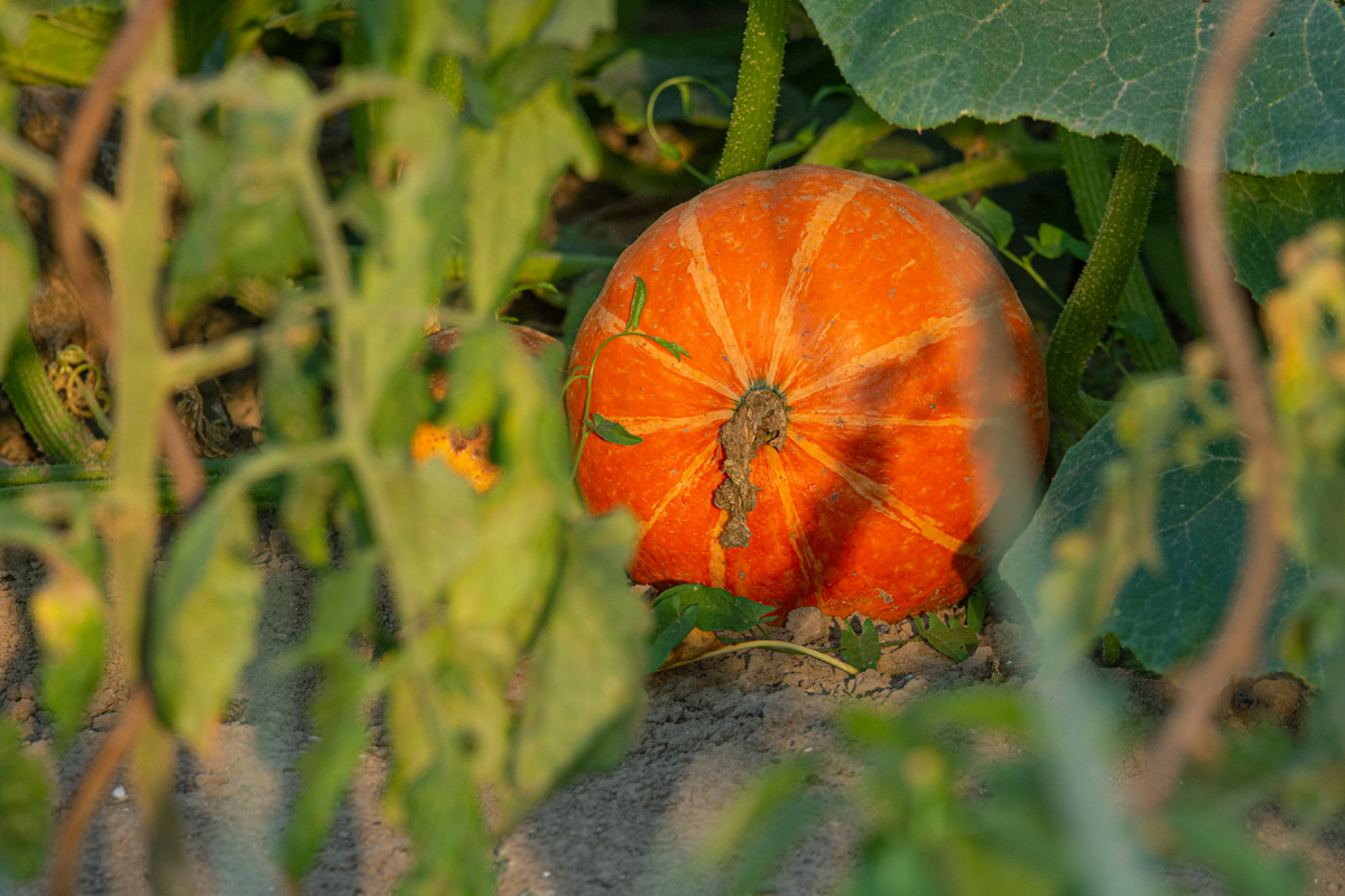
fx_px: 23536
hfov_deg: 3.3
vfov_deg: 2.2
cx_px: 672
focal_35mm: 630
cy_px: 448
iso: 280
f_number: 8
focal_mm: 420
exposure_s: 1/160
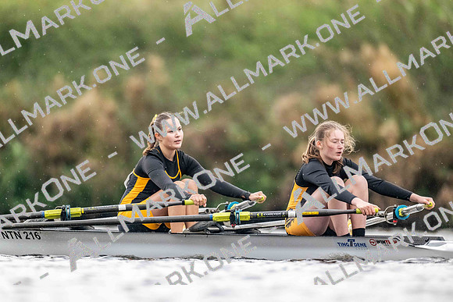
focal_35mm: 600
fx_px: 7551
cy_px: 151
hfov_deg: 3.4
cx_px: 226
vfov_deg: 2.3
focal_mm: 600
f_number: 4
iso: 5000
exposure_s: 1/2500
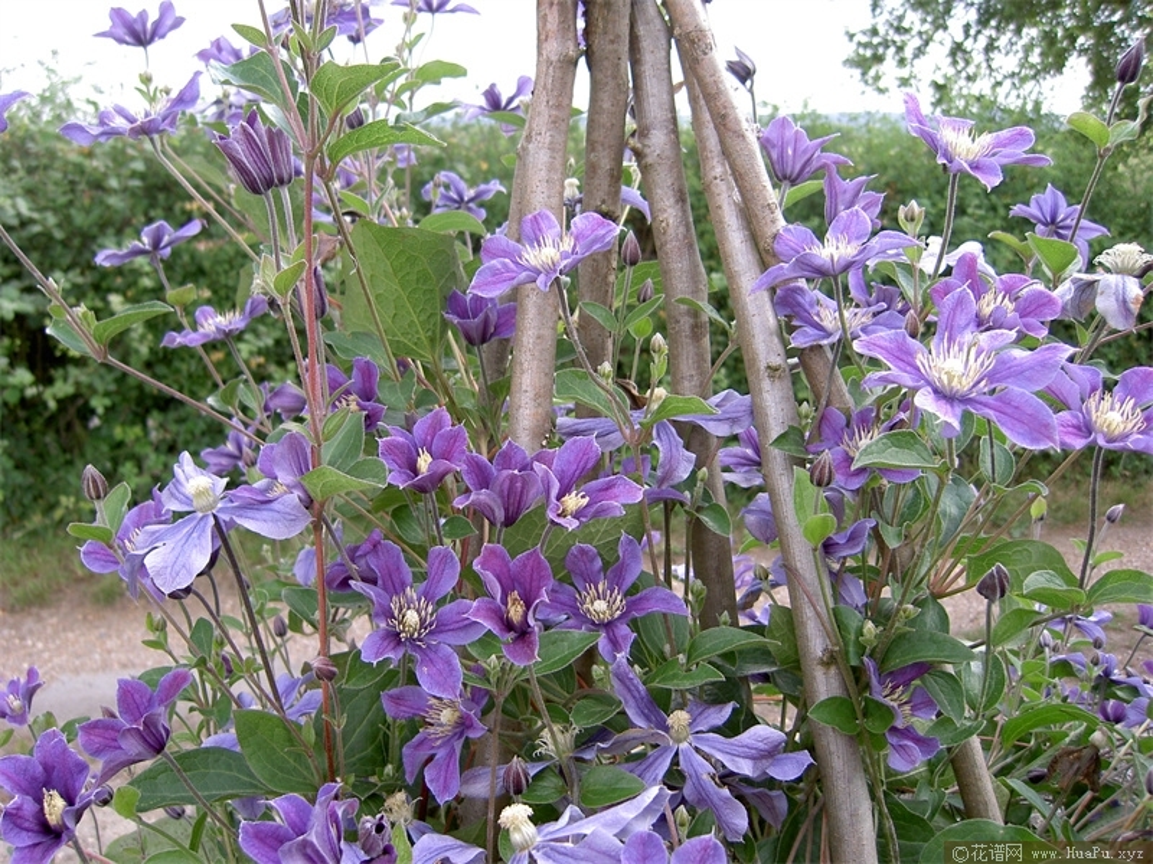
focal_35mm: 34
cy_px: 432
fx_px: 1132
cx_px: 576
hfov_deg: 54.0
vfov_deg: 41.8
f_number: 2.8
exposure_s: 1/125
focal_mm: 5.6
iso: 50
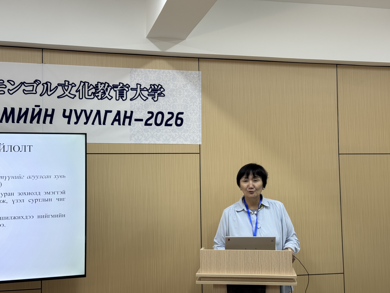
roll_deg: +0.5
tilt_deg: +4.3
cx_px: 195
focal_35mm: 48
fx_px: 541
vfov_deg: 30.3
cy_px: 146
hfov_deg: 39.7
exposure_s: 1/100
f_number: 1.78
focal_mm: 6.76
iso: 50
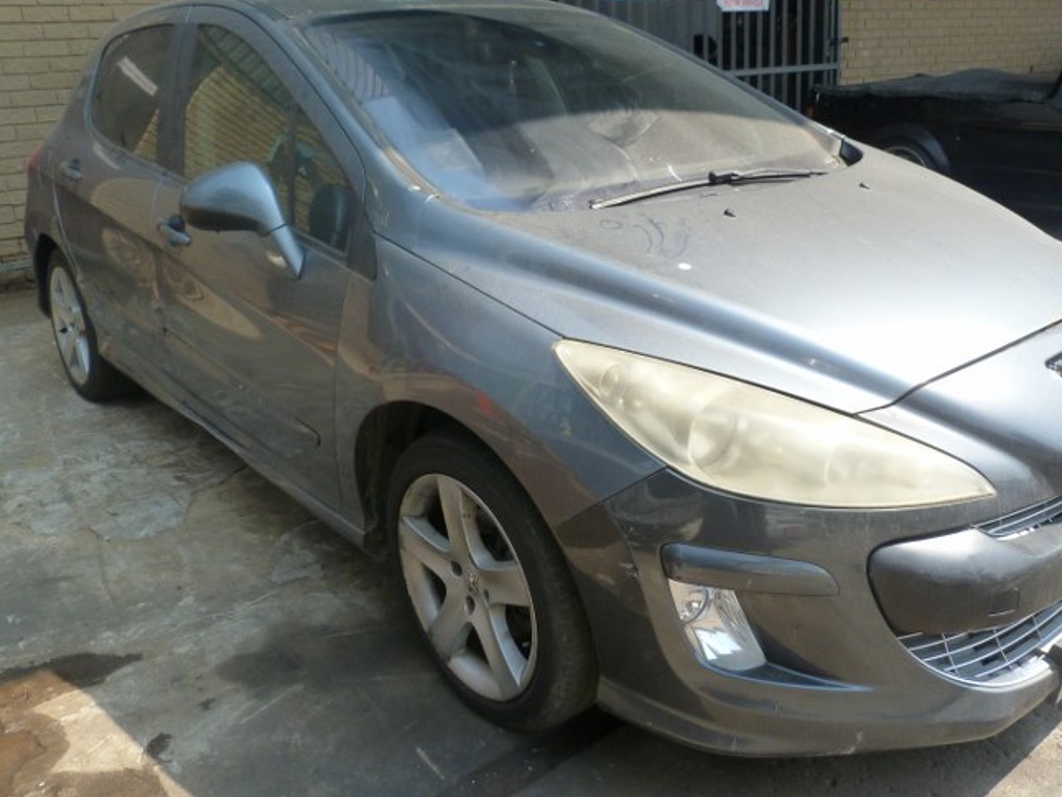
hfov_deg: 58.3
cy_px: 371
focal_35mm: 31
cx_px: 573
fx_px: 951
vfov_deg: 45.4
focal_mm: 4.5
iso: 125
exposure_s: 1/200
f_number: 4
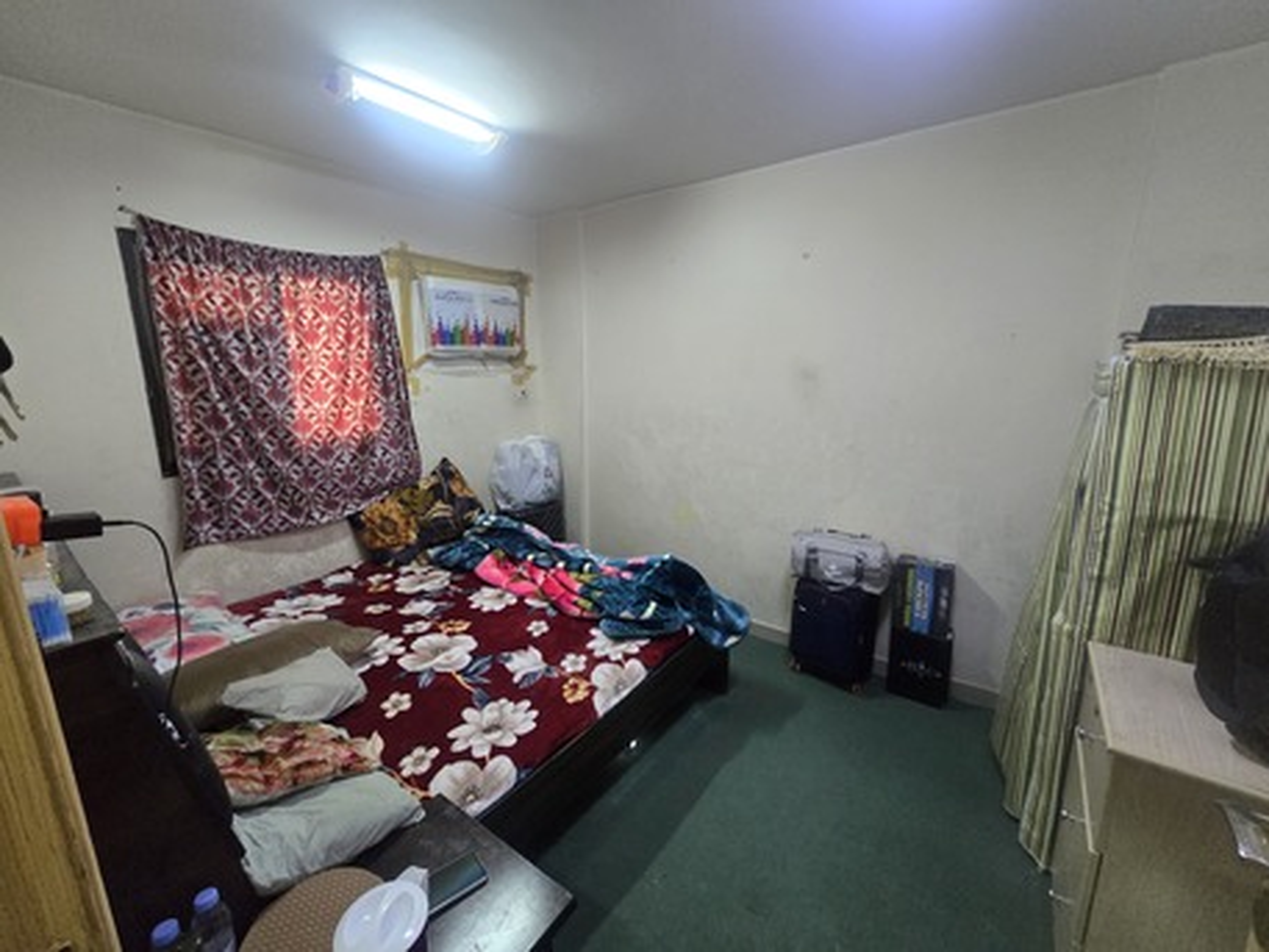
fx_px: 477
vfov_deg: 89.9
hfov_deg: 106.2
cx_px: 634
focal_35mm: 13
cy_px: 476
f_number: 2.2
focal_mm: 2.2
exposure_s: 1/60
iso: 800
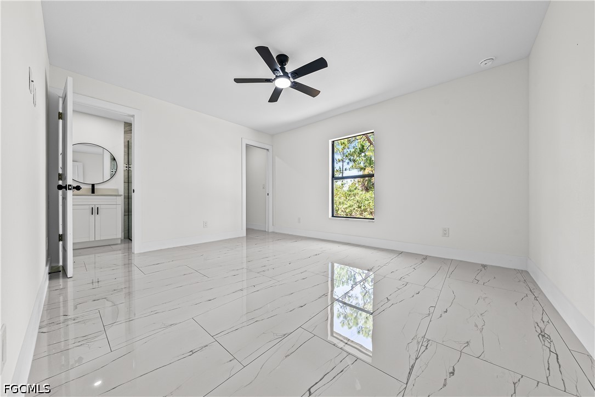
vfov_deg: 90.0
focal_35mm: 12
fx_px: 198
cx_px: 298
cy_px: 198
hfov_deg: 112.6
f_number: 9
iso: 200
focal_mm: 12
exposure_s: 1/5
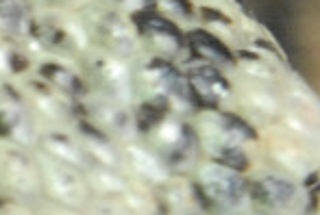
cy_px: 71
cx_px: -333
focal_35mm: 450
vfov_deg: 3.1
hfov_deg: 4.5
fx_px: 4010
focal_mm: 55
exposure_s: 1/100
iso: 1600
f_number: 5.6
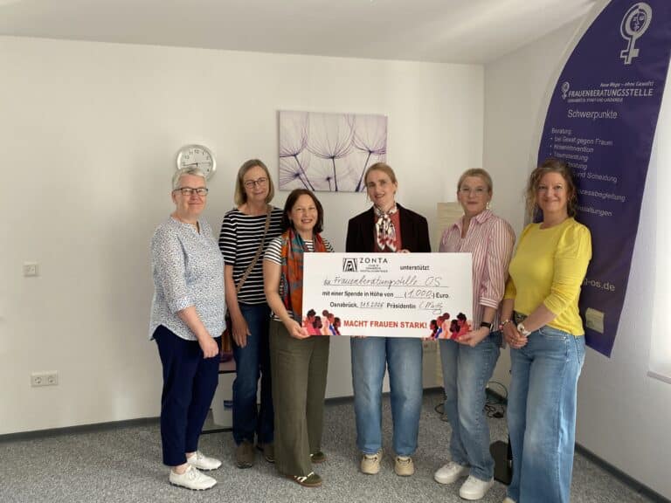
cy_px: 252
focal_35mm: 26
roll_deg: +0.8
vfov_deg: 53.1
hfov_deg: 67.3
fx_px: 504
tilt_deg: -4.5
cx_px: 336
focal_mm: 4.25
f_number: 1.8
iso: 80
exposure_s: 1/122
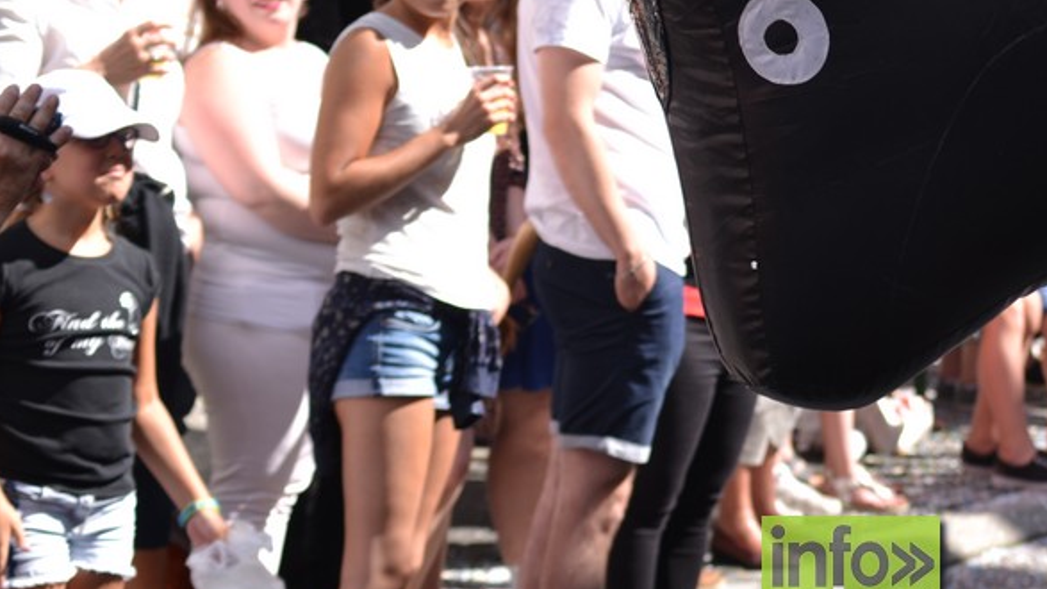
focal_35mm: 137
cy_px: 51
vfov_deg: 8.8
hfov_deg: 15.6
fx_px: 3803
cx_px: 851
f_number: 4
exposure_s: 1/400
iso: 100
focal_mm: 50
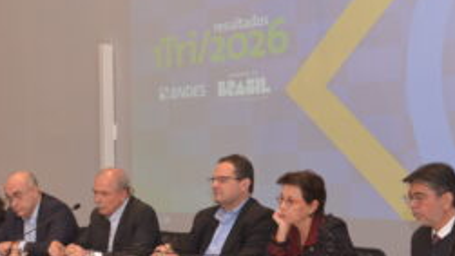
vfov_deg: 13.9
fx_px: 1049
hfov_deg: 23.4
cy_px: 169
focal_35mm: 87
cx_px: 0
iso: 1600
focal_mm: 30
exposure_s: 1/200
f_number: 6.3
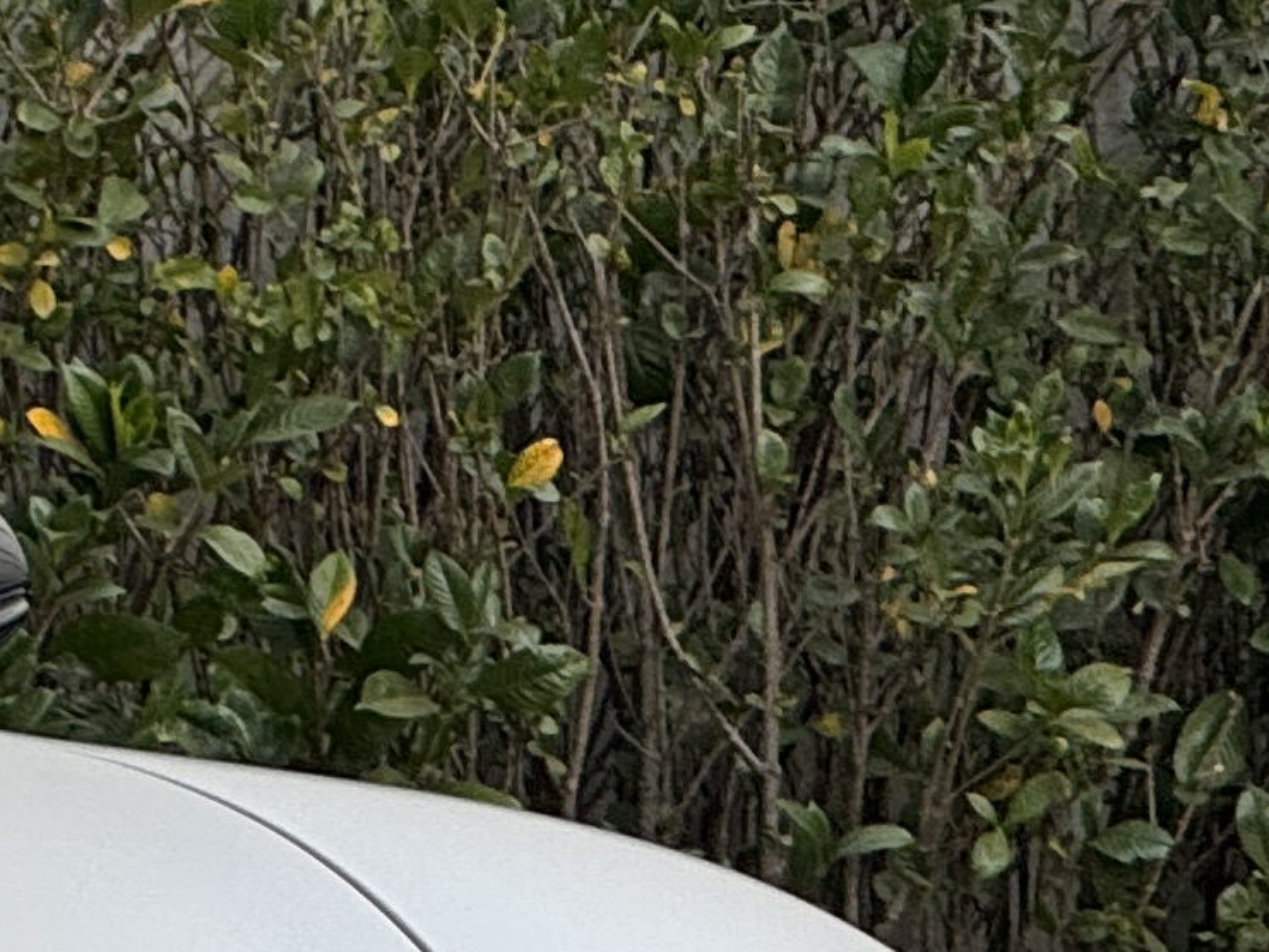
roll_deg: +0.7
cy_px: 1272
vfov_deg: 3.5
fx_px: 15363
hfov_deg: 4.6
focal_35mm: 419
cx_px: -1605
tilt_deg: -7.0
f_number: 2.8
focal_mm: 9
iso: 25
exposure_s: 1/101
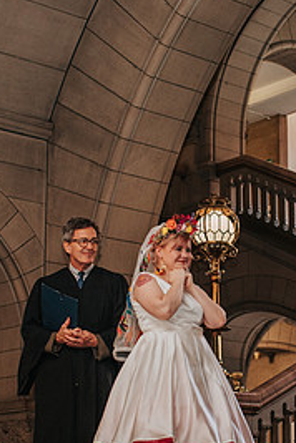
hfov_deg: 13.9
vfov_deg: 20.8
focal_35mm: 98
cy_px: 282
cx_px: 197
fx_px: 1209
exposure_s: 1/200
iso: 1000
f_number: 3.2
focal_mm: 35
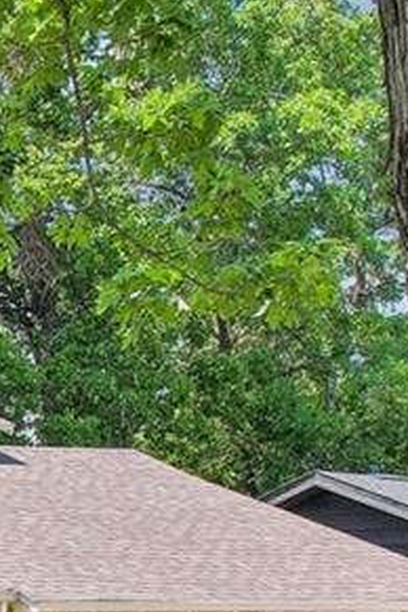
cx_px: -540
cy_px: 604
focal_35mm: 121
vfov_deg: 16.6
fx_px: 2057
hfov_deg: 10.0
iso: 100
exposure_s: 1/1000
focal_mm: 8.4
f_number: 2.8
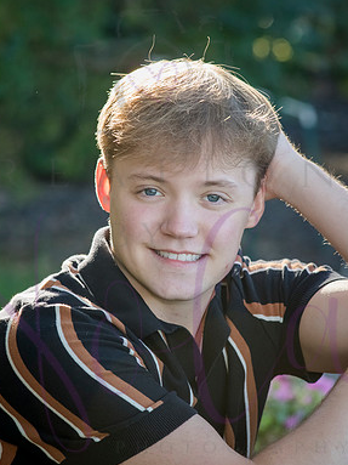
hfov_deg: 7.0
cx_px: 159
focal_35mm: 211
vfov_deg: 9.4
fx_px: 2830
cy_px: 232
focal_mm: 145
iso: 800
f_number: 7.1
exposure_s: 1/400
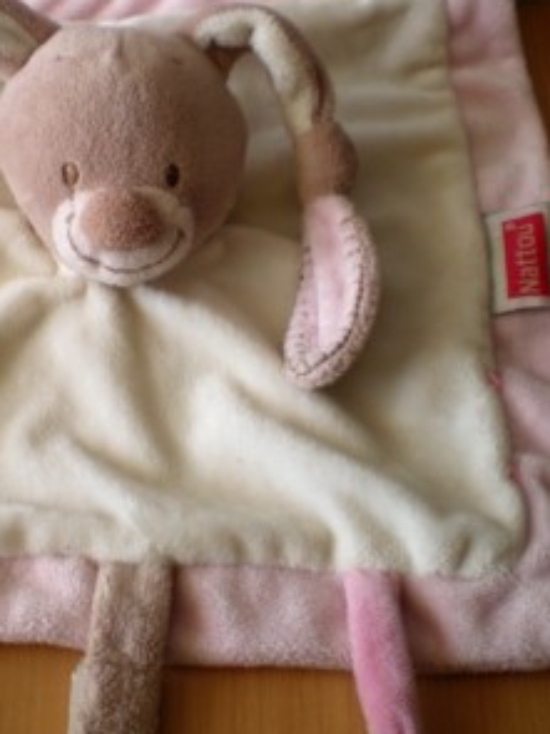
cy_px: 274
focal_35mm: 67
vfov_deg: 28.9
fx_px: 1420
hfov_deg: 21.7
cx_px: 124
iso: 64
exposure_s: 1/58
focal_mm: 6.3
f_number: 3.1
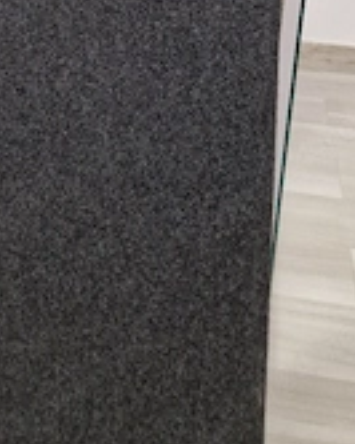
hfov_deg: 28.0
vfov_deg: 32.1
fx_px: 709
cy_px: 3
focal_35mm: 54
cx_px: 120
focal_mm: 5.4
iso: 320
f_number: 1.8
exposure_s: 1/100
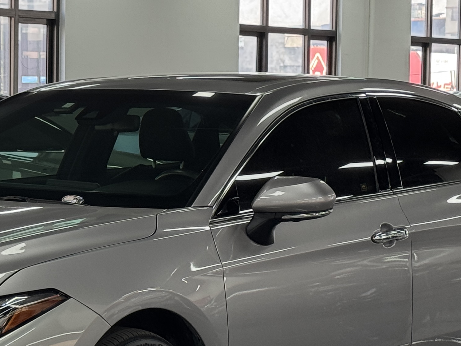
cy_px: 168
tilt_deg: -2.7
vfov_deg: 11.5
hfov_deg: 15.2
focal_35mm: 129
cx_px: 90
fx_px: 1718
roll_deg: -0.2
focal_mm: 6.76
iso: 50
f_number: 1.78
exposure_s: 1/100
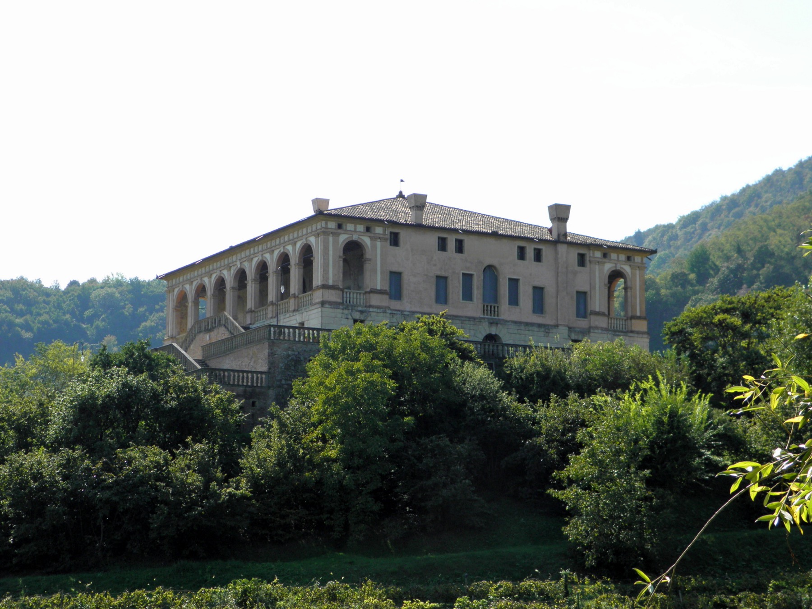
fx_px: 1877
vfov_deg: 18.4
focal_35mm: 80
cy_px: 304
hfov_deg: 24.4
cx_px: 406
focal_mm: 14.3
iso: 100
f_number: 4.4
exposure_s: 1/320
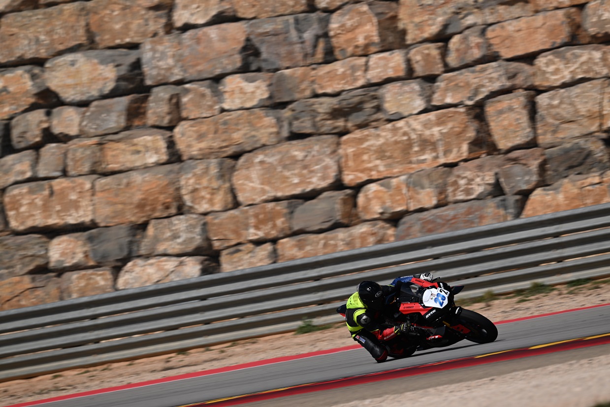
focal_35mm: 500
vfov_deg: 2.7
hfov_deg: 4.1
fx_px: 8472
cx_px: 305
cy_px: 204
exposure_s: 1/400
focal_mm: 500
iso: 32
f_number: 6.3
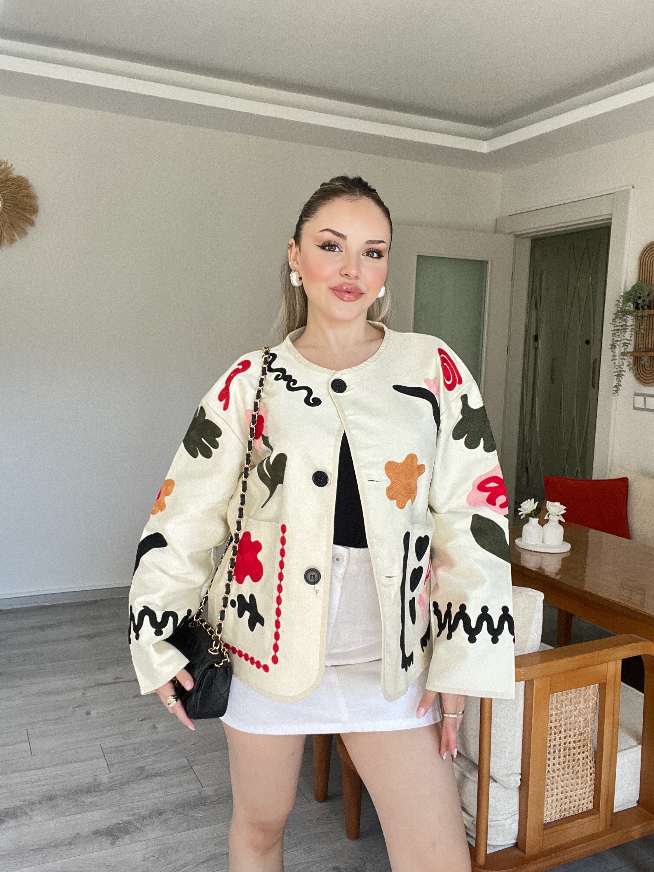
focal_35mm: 31
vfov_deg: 58.3
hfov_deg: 45.4
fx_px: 781
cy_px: 423
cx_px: 328
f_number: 2.2
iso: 64
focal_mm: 2.71
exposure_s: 1/121
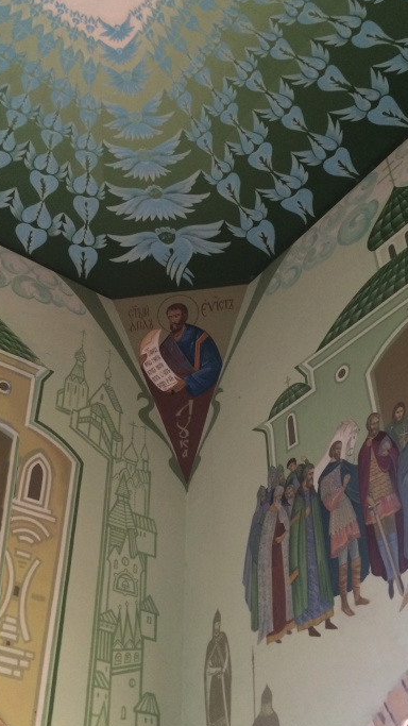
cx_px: 202
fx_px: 712
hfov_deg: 32.0
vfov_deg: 54.0
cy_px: 347
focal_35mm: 37
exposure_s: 1/30
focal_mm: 4.15
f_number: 2.2
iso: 250
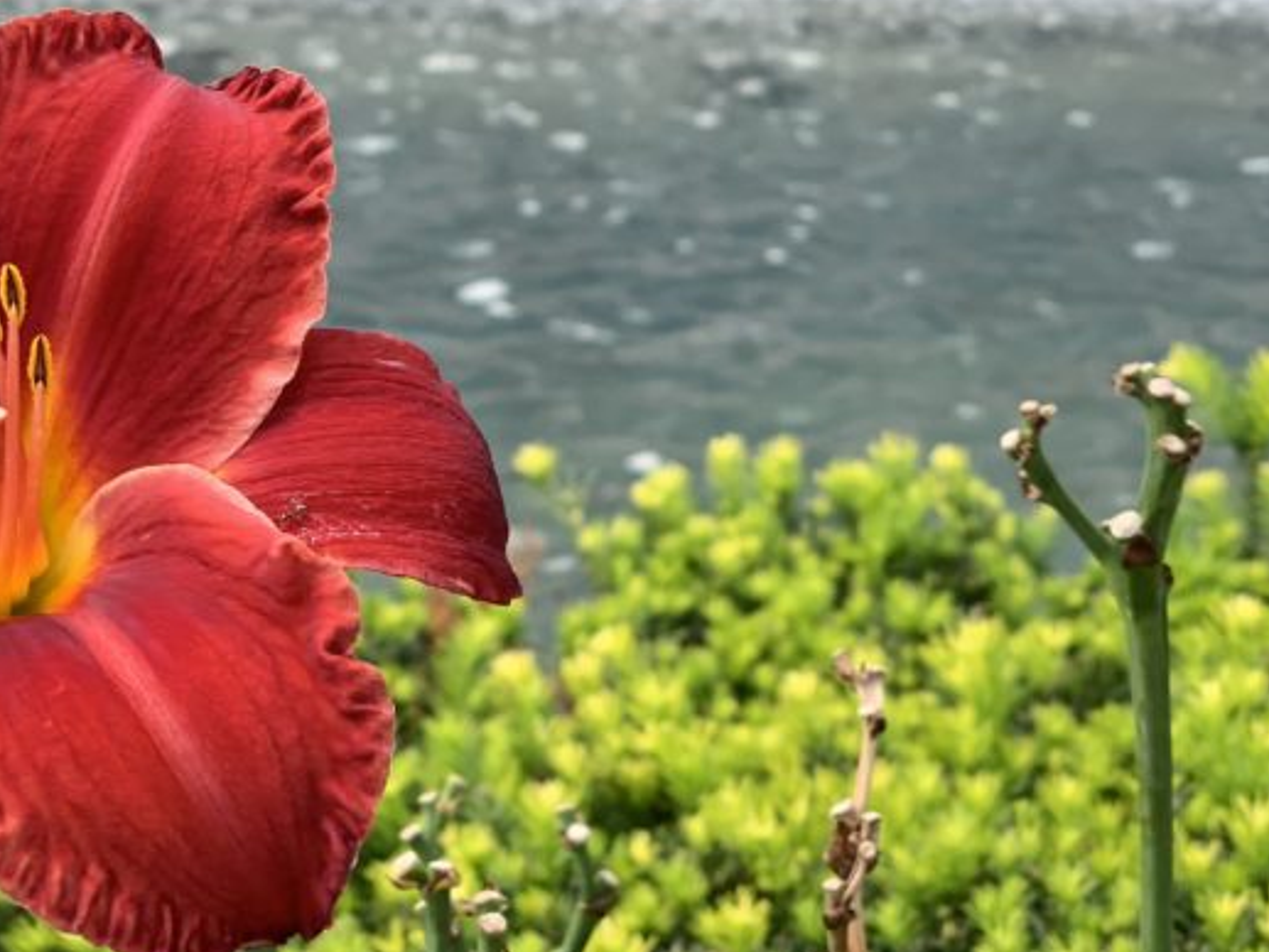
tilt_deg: -10.2
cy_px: 66
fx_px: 3777
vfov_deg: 14.2
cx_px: 582
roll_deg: -0.1
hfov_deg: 19.1
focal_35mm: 103
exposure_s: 1/122
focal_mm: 6
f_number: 2.4
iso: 16
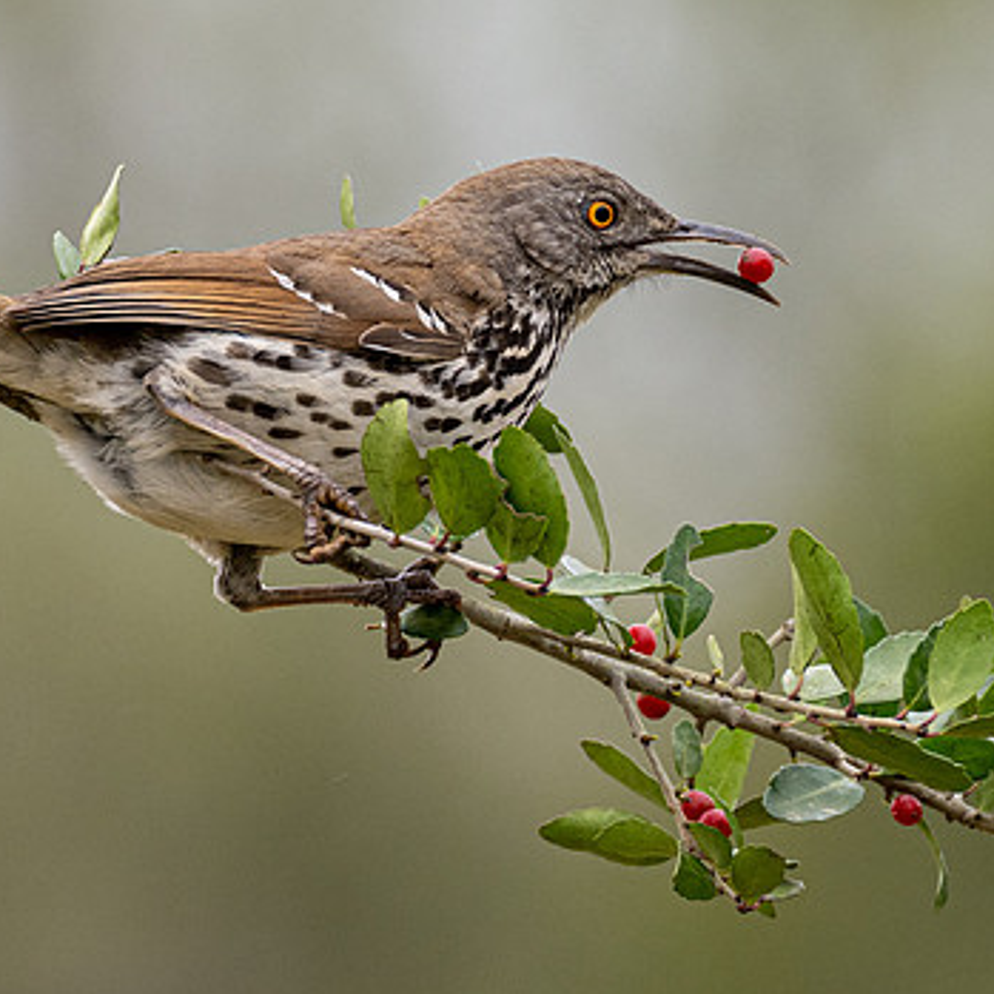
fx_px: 41876
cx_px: 191
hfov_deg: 1.4
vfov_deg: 1.4
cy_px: 529
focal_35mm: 1289
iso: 360
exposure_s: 1/320
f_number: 6.3
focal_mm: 400
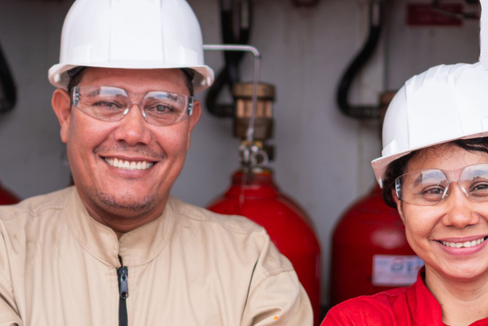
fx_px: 1109
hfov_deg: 24.8
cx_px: 272
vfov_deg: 16.6
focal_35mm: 82
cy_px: 235
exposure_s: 1/1000
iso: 100
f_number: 1.8
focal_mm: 35
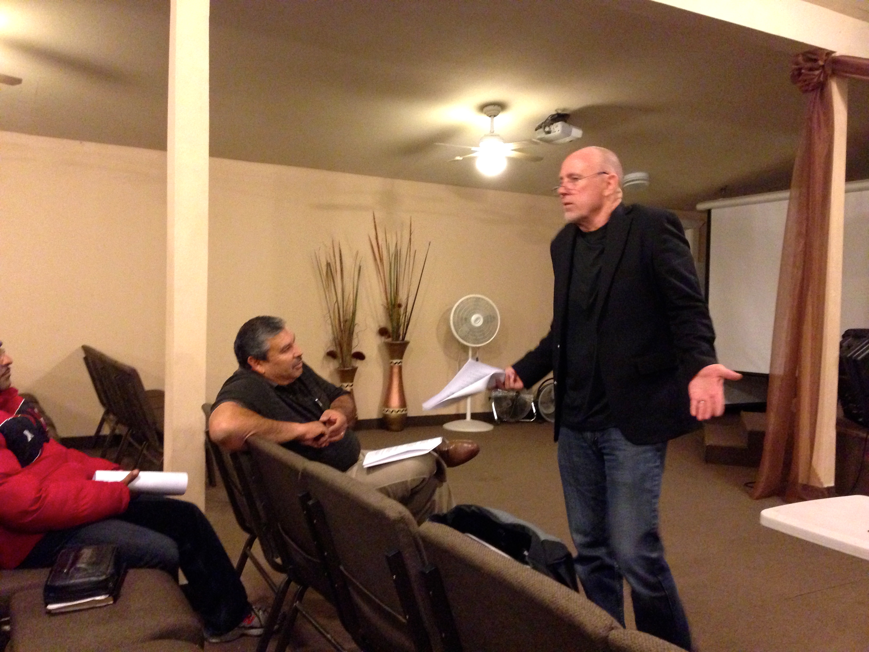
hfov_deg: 55.4
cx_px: 434
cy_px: 326
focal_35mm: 33
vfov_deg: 42.9
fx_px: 828
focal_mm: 4.13
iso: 640
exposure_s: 1/15
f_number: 2.4
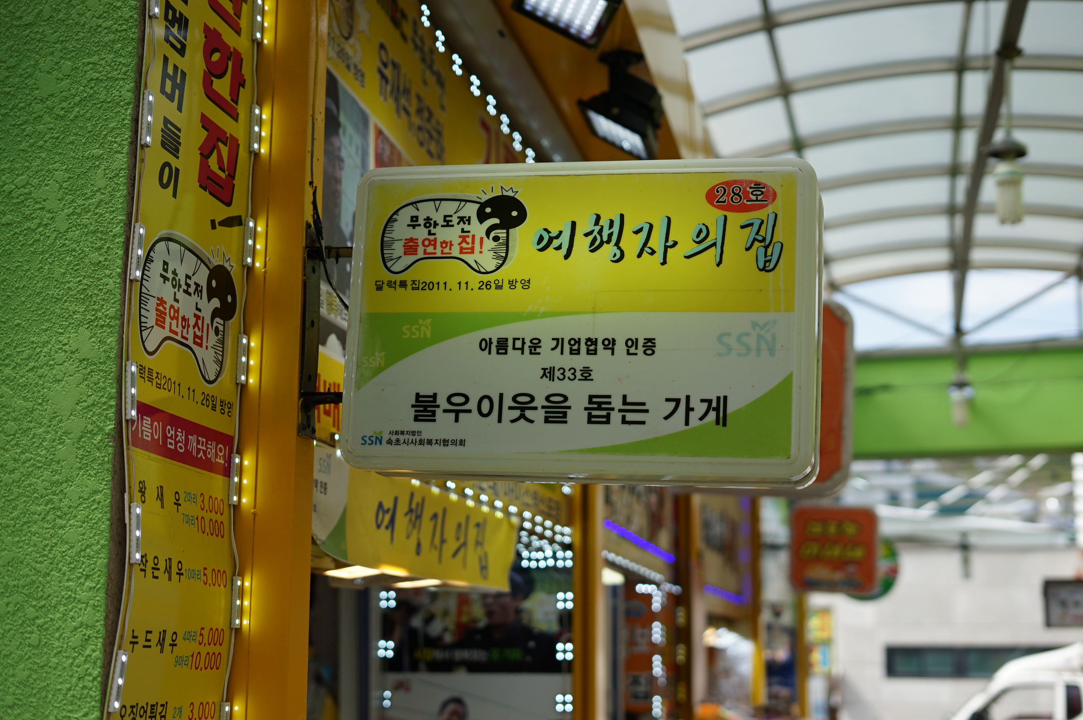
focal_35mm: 50
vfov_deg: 26.9
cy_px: 360
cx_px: 542
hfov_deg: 39.6
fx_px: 1503
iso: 400
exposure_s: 1/3200
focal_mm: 50
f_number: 2.8
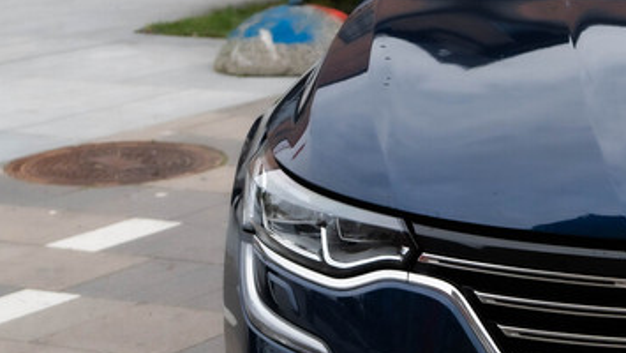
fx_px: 1760
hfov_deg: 19.3
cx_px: 704
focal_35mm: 106
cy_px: 100
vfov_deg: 11.4
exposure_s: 1/2500
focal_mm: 38
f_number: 4
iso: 640
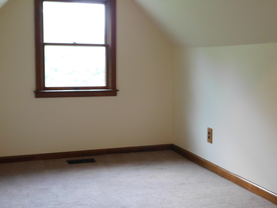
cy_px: 104
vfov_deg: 28.6
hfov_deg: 37.5
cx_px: 138
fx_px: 408
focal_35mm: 51
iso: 400
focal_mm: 9
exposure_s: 1/10
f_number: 3.8
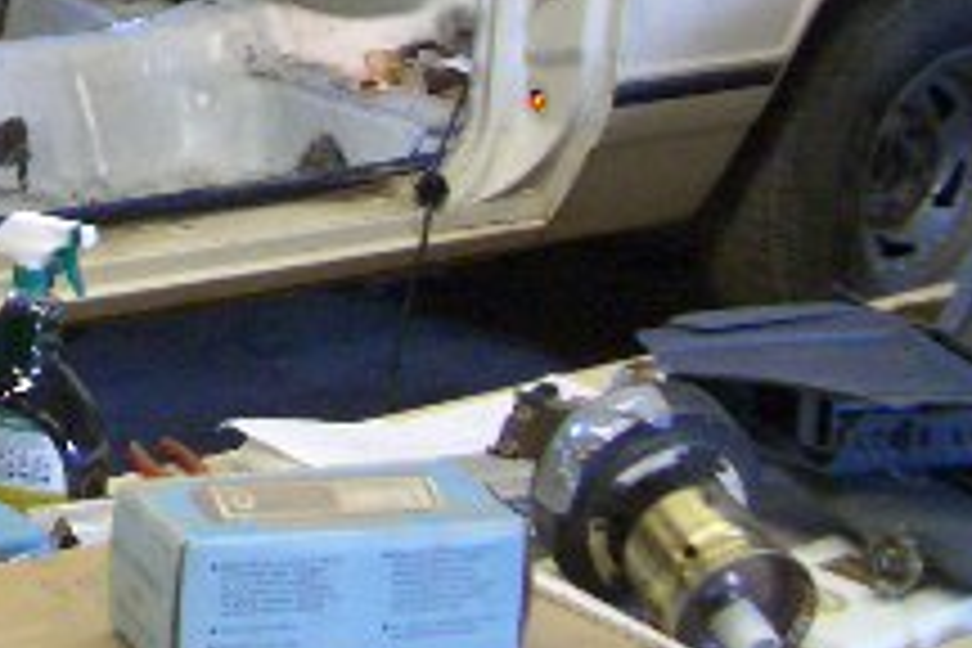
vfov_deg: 12.1
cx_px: -248
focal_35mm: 108
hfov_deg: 17.8
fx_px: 2916
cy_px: -315
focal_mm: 5.8
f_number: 2.6
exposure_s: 1/40
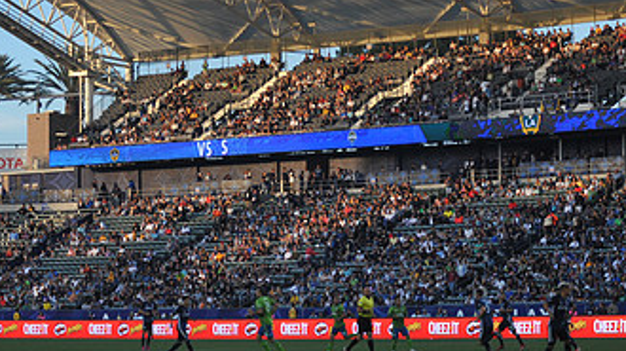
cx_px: 279
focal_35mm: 129
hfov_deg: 16.6
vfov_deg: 9.4
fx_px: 2140
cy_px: 159
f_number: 2.8
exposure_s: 1/6400
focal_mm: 70
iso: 1600
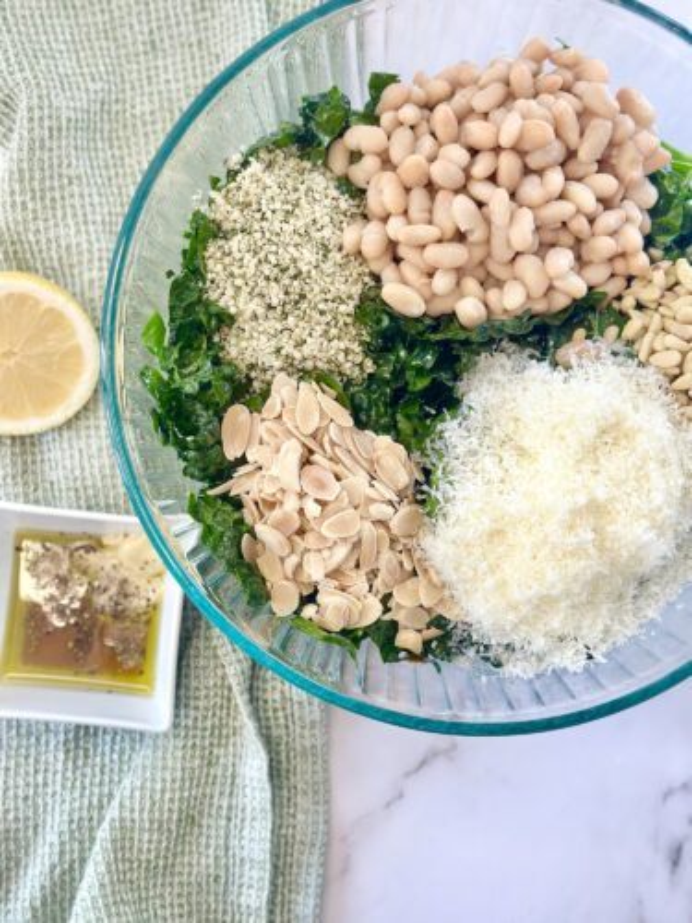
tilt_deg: -86.9
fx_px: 1279
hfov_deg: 30.3
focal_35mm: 48
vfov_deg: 39.7
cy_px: 462
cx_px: 346
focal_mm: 6.86
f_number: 1.78
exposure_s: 1/138
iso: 80
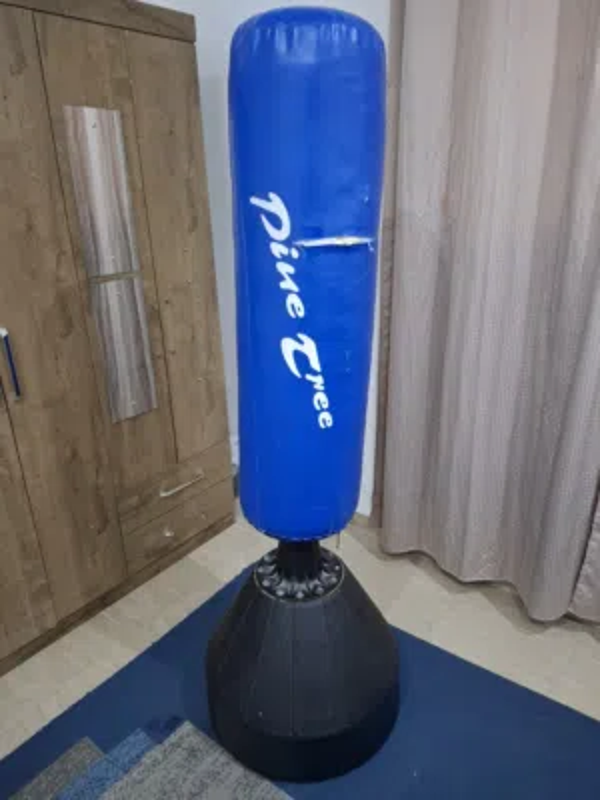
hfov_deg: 58.9
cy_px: 400
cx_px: 300
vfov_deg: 73.9
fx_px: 532
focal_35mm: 23
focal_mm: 5.54
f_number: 1.8
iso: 640
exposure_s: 1/25
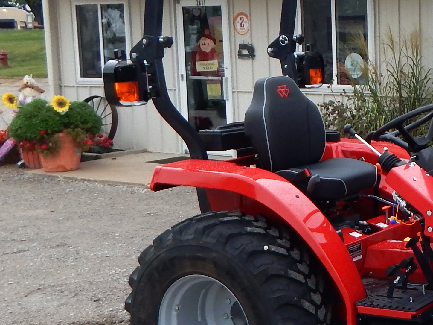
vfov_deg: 21.0
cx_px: 580
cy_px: 169
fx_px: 876
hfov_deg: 24.0
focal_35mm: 70
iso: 125
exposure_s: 1/60
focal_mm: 4
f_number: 3
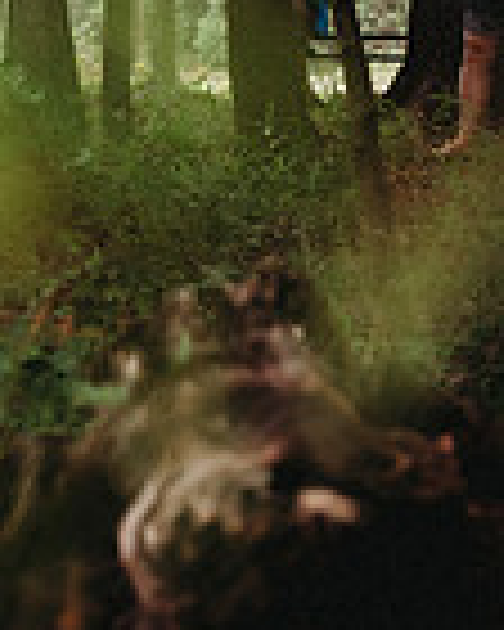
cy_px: -146
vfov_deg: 7.0
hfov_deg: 5.5
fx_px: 5090
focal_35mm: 273
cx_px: -711
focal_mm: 70
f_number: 2.8
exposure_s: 1/160
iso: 400
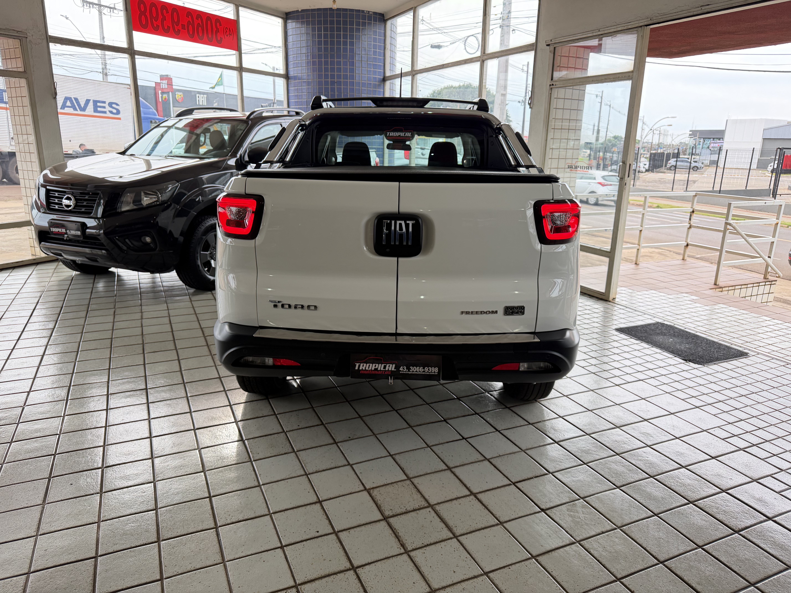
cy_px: 296
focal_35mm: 24
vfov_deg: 56.8
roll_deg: -0.3
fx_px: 548
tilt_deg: -16.0
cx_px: 396
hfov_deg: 71.6
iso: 160
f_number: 1.78
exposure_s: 1/145
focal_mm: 6.76
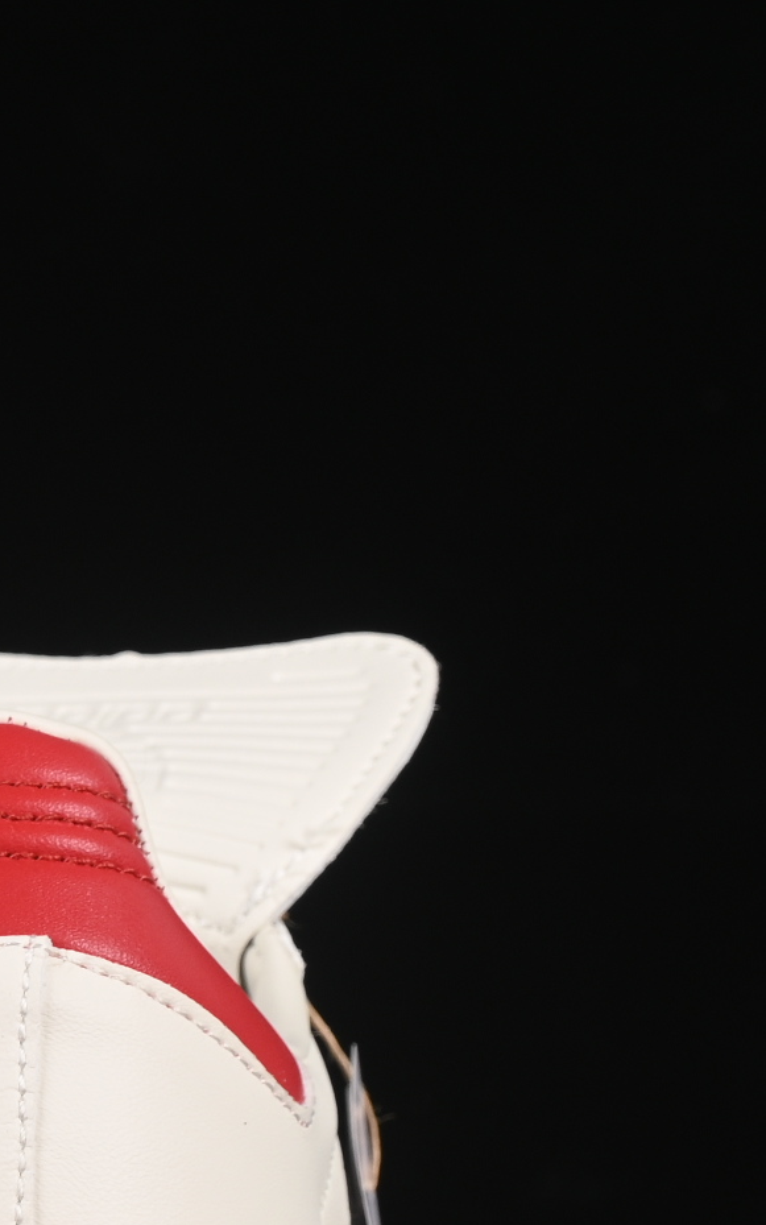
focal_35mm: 229
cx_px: -281
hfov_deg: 5.7
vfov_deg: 9.2
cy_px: 736
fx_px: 7645
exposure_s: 1/60
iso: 160
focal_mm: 50
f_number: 8
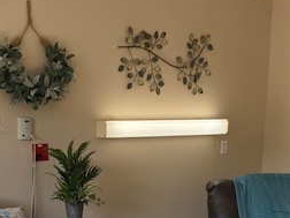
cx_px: 109
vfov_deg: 20.6
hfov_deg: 29.3
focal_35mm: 66
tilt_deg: -16.9
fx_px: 553
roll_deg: +1.1
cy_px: 269
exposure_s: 1/121
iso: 50
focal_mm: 4.25
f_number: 1.8
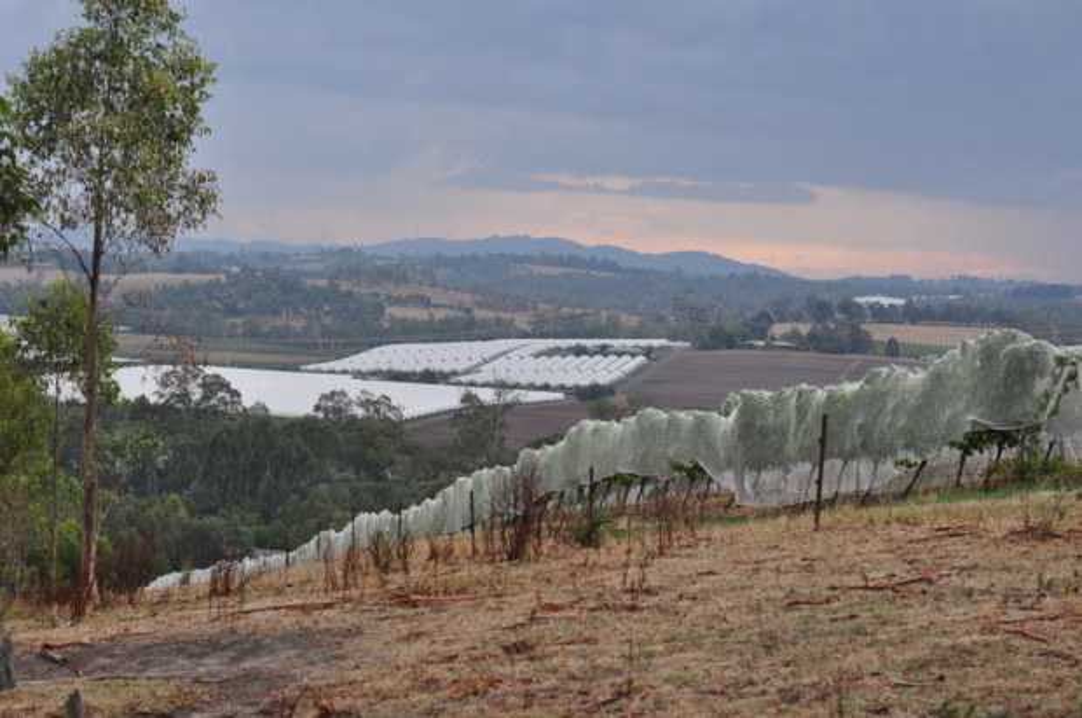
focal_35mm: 75
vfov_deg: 18.1
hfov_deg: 27.0
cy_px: 359
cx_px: 541
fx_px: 2250
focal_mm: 50
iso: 400
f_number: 5
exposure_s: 1/100
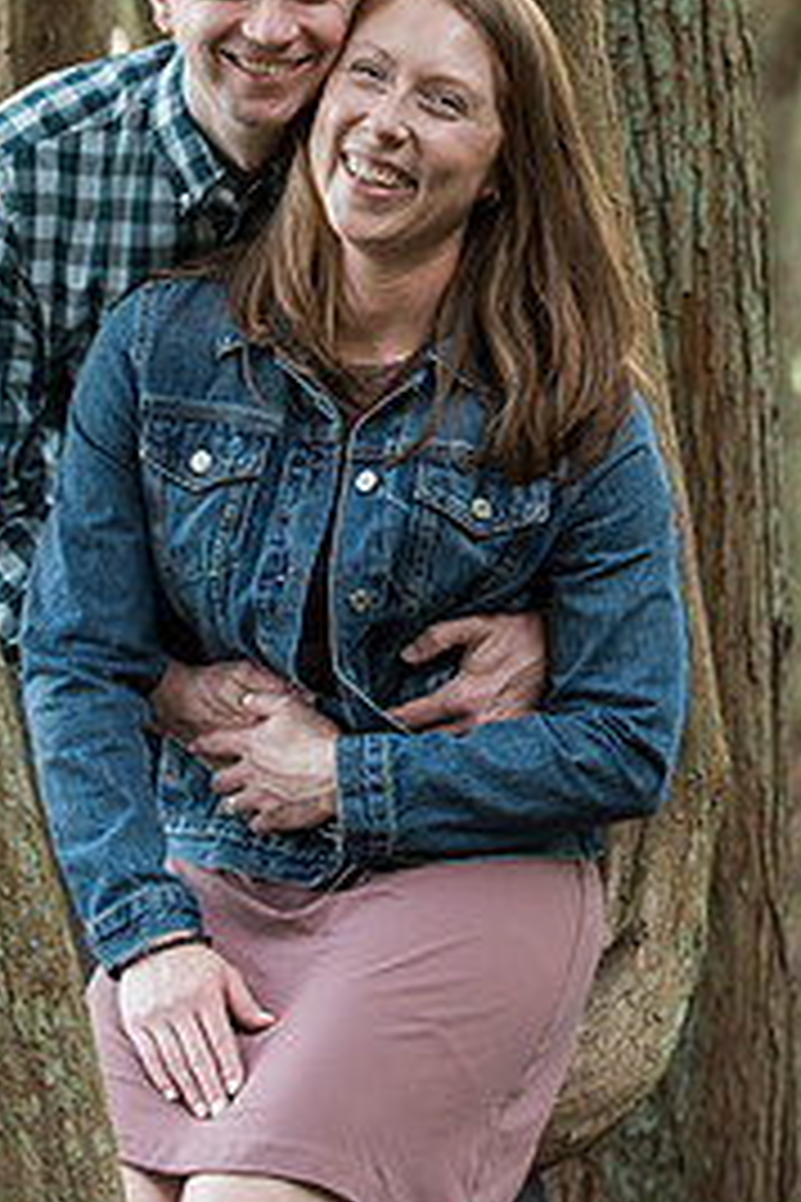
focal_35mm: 172
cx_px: 472
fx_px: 5740
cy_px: 302
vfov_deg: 11.9
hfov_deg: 8.0
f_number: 3.5
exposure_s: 1/80
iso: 1250
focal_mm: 102
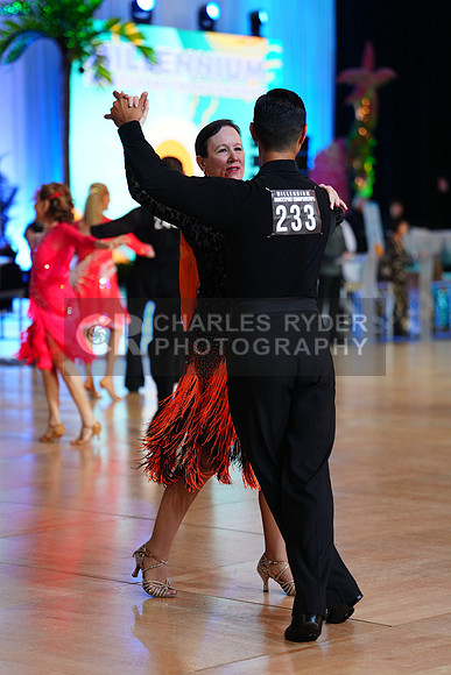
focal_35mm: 105
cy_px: 338
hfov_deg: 13.0
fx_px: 1972
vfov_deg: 19.5
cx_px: 226
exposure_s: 1/400
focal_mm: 105
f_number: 2.8
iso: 1250
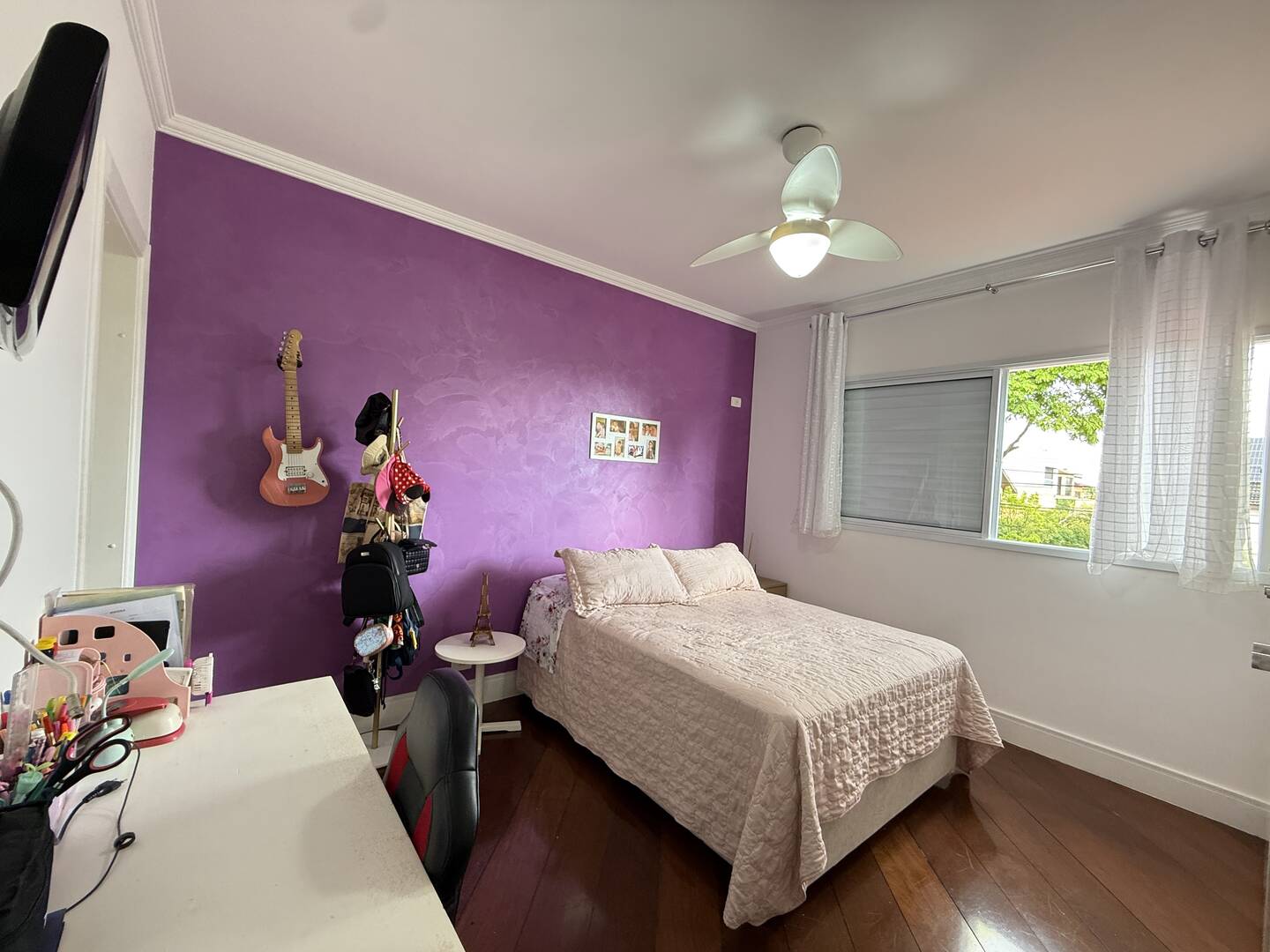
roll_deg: -3.7
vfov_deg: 85.7
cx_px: 635
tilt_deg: +0.5
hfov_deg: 102.1
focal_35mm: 14
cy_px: 476
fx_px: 514
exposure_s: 1/60
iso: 200
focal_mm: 2.22
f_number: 2.2
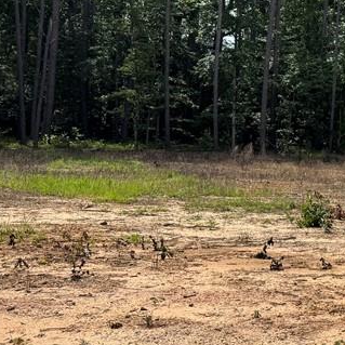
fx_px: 767
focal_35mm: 68
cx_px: 548
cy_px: 170
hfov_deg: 20.7
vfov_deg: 25.4
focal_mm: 6.76
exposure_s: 1/4608
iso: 80
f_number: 1.78
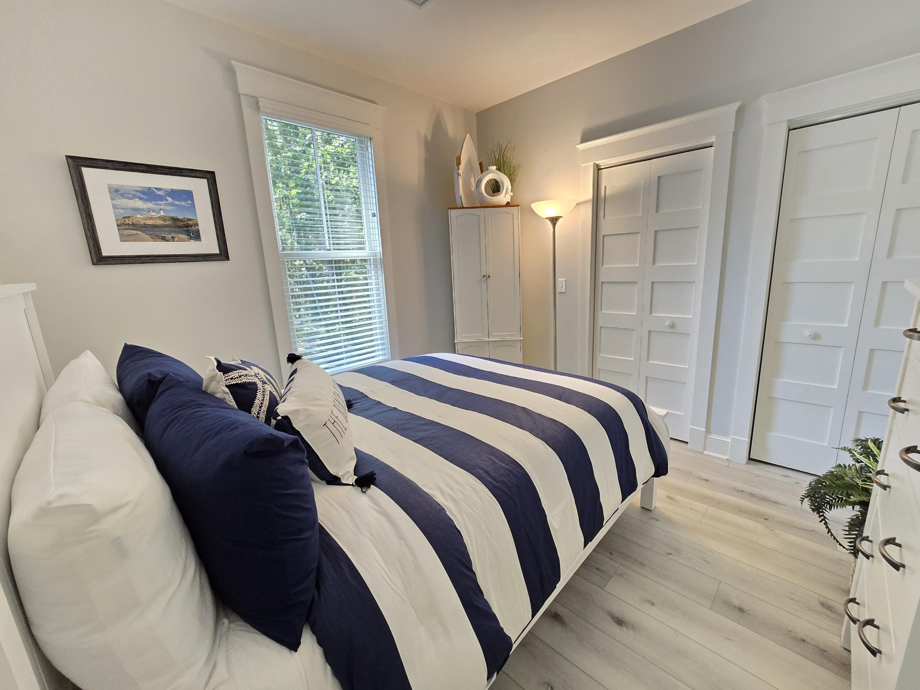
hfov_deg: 106.2
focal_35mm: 13
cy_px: 345
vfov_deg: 89.9
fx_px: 346
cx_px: 460
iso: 400
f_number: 2.2
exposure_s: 1/60
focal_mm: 2.2
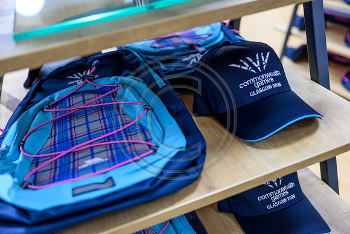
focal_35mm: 34
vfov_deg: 38.4
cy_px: 117
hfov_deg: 55.1
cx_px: 175
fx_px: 335
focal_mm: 34.5
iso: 1000
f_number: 2.8
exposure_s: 1/160
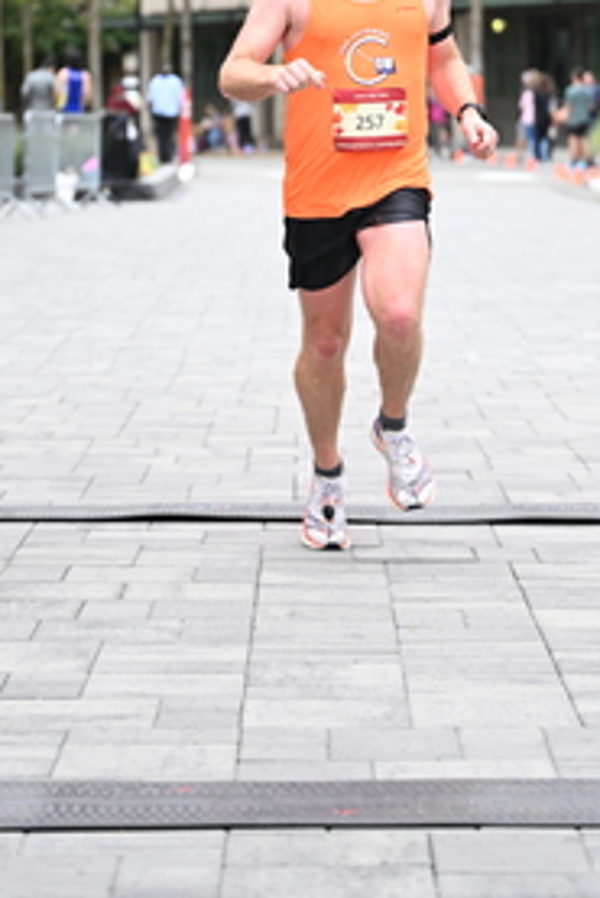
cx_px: 371
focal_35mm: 143
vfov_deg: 14.3
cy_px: 159
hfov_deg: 9.6
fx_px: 3570
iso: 1600
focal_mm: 72
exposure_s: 1/1250
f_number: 2.8
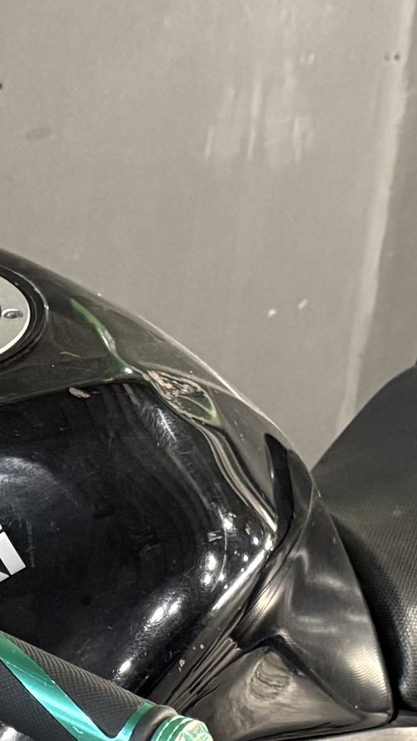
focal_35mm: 127
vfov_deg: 16.1
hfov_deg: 9.2
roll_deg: -0.8
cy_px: 944
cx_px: -302
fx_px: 2495
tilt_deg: -23.8
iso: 640
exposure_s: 1/60
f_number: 1.78
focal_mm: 6.76
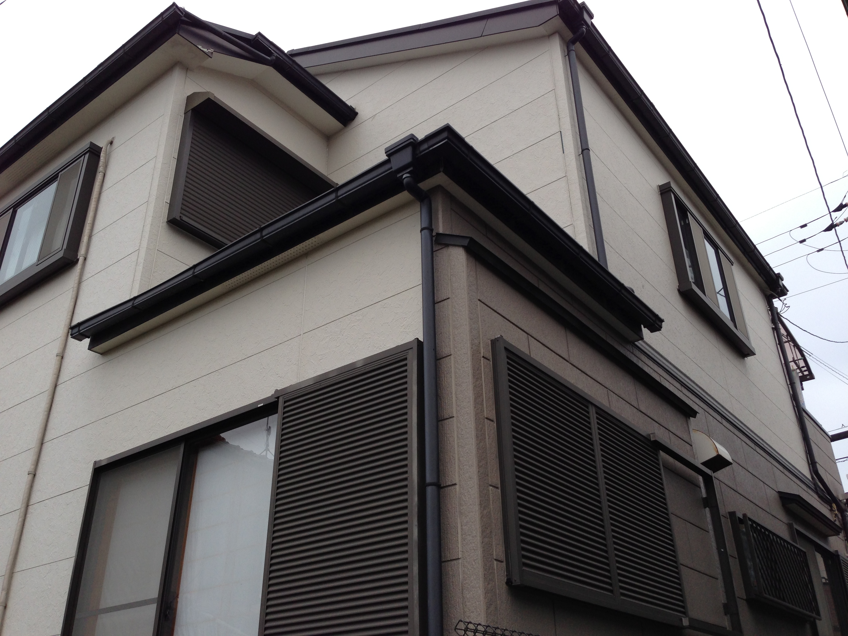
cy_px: 318
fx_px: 808
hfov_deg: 55.4
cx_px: 424
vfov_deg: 42.9
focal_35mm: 33
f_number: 2.4
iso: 50
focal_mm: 4.13
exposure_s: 1/1506
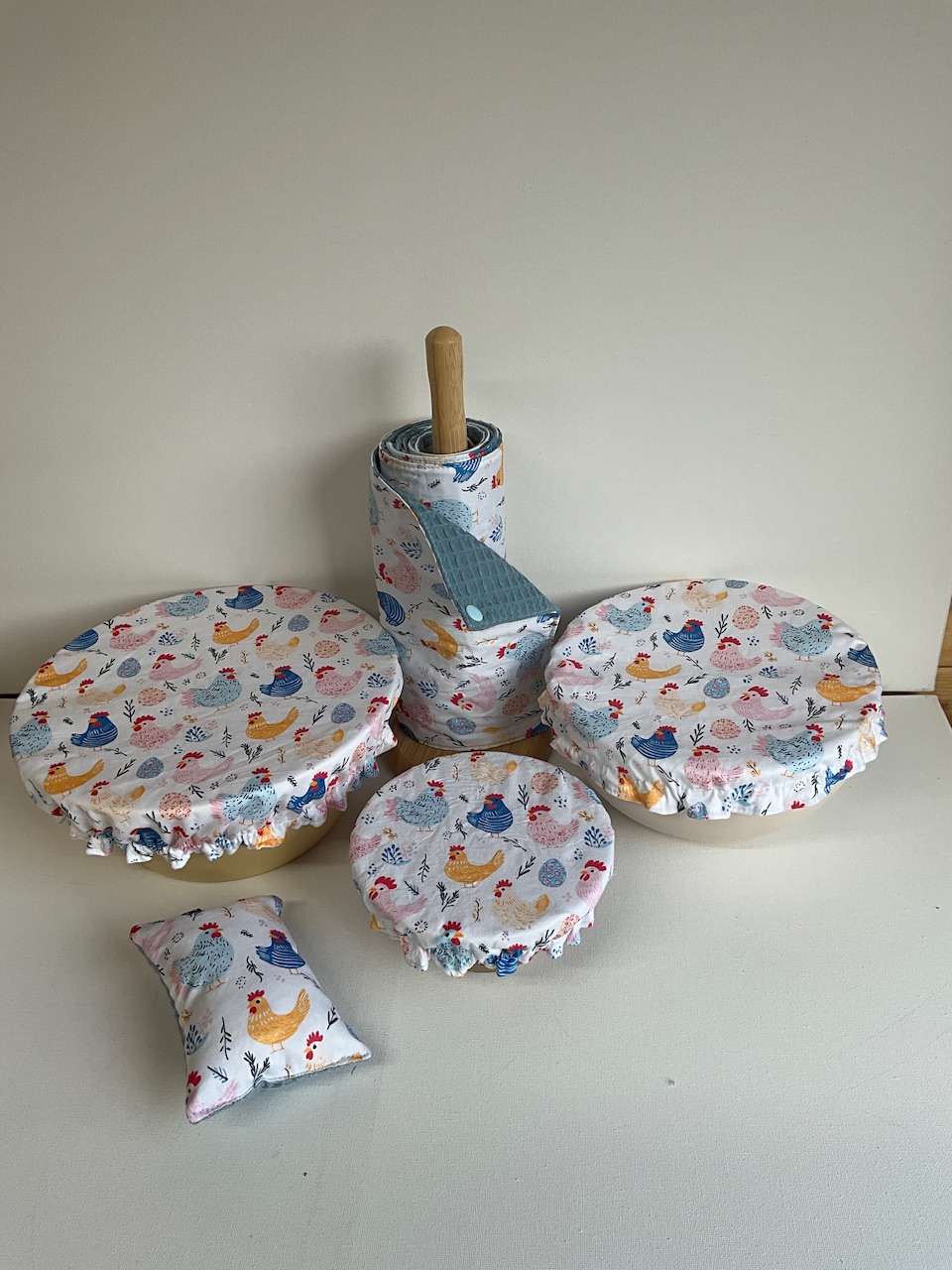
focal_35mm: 29
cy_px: 635
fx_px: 1063
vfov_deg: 61.7
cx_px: 476
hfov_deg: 48.2
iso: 16
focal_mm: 3
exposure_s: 1/109
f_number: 1.8
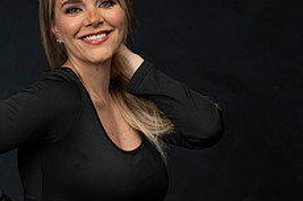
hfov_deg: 15.9
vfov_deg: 10.5
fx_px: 1085
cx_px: 111
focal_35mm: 129
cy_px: 205
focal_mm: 66
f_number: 7.1
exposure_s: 1/200
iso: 160
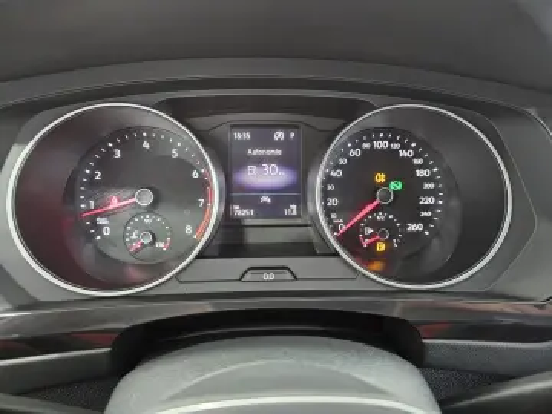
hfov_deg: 73.9
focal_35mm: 23
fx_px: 367
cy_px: 207
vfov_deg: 58.9
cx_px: 276
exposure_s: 1/40.5
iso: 640
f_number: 1.7
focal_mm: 6.3
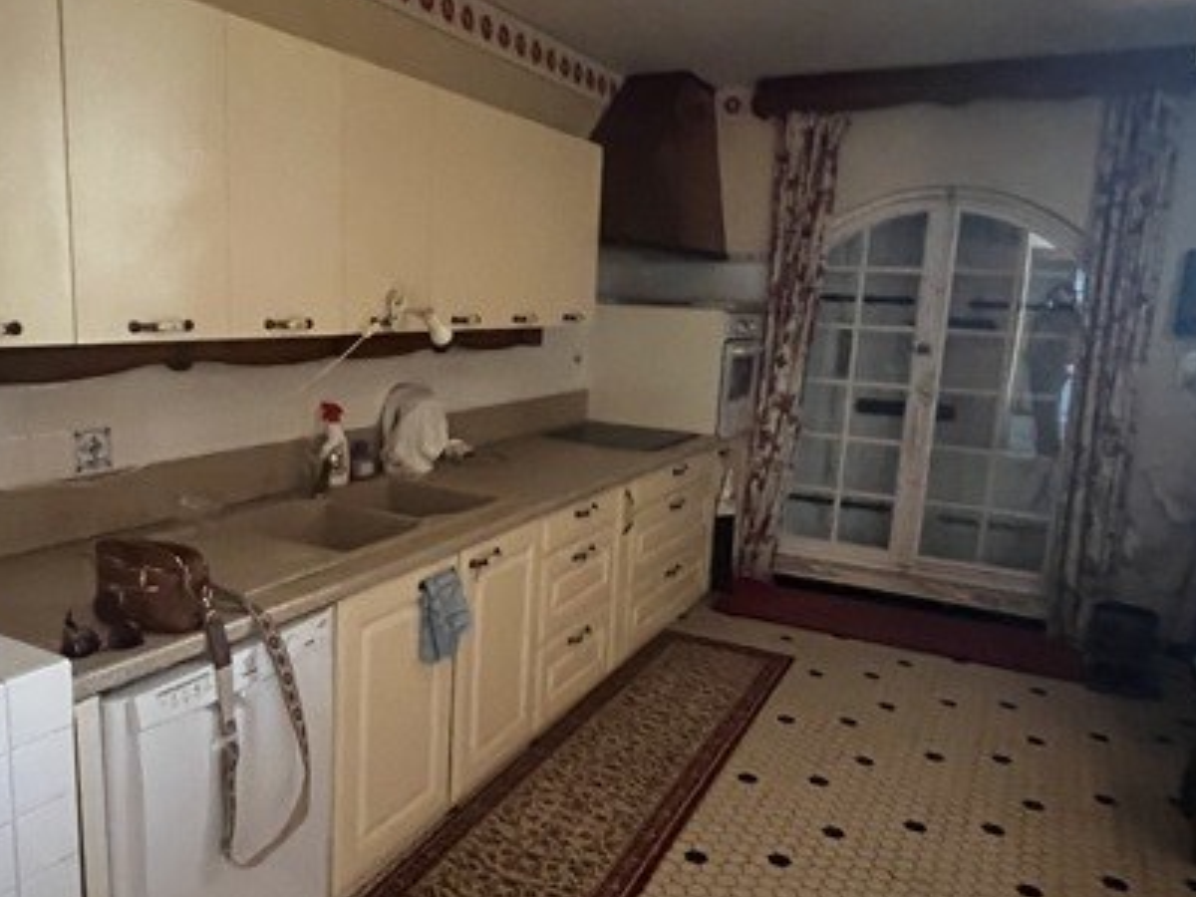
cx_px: 493
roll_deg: -2.0
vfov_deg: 53.0
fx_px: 898
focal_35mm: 26
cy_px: 475
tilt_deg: -11.1
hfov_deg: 66.8
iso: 1250
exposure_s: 1/32
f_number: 1.8
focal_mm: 1.57
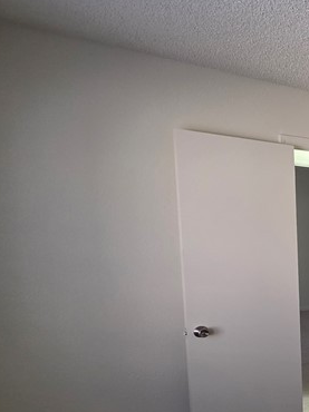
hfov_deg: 22.8
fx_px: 429
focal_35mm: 36
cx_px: 548
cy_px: 274
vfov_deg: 50.5
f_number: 1.9
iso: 200
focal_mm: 2.2
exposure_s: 1/120
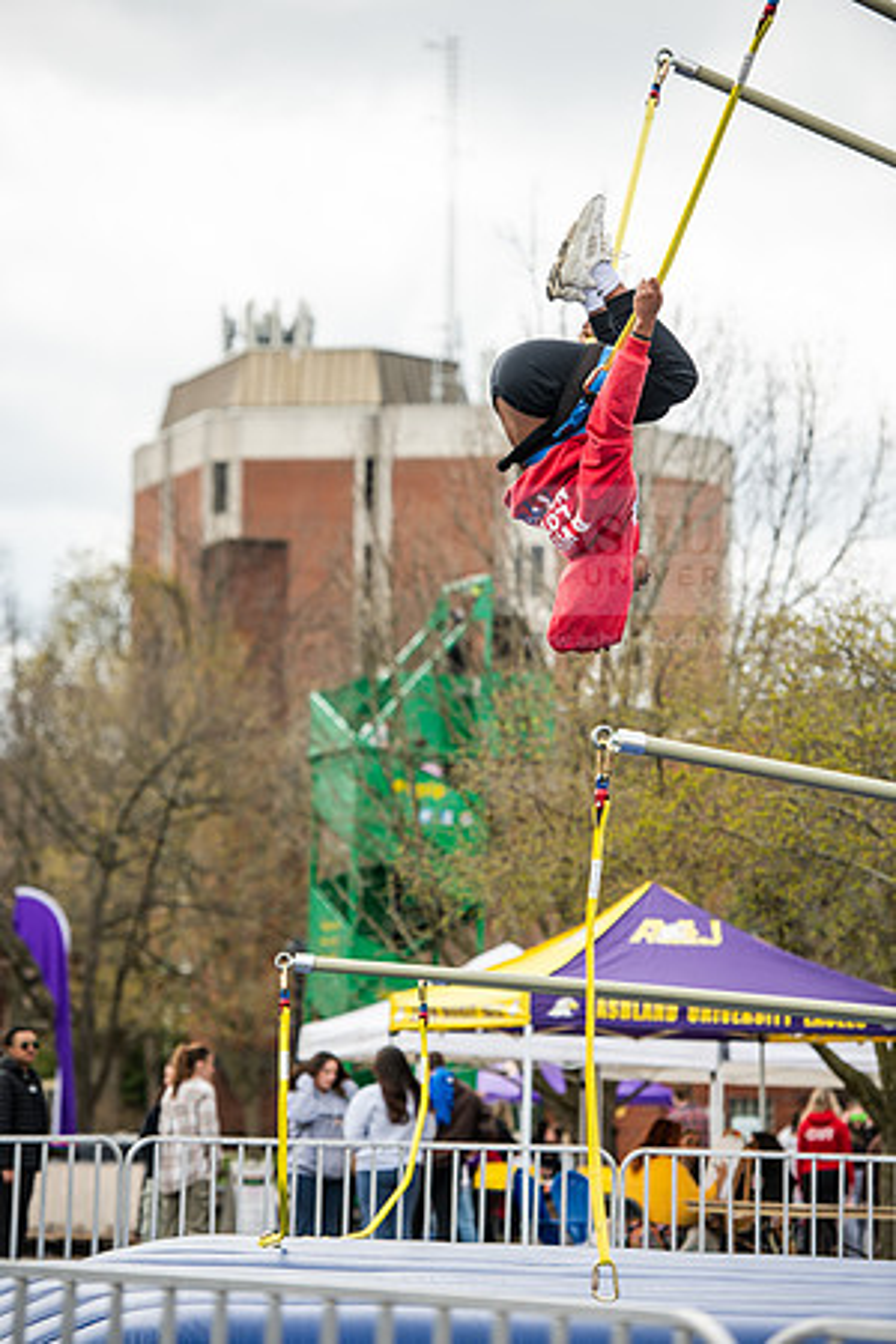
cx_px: 448
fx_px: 5040
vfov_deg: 15.2
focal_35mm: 135
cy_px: 672
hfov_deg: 10.2
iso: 125
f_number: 3.5
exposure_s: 1/800
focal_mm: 135
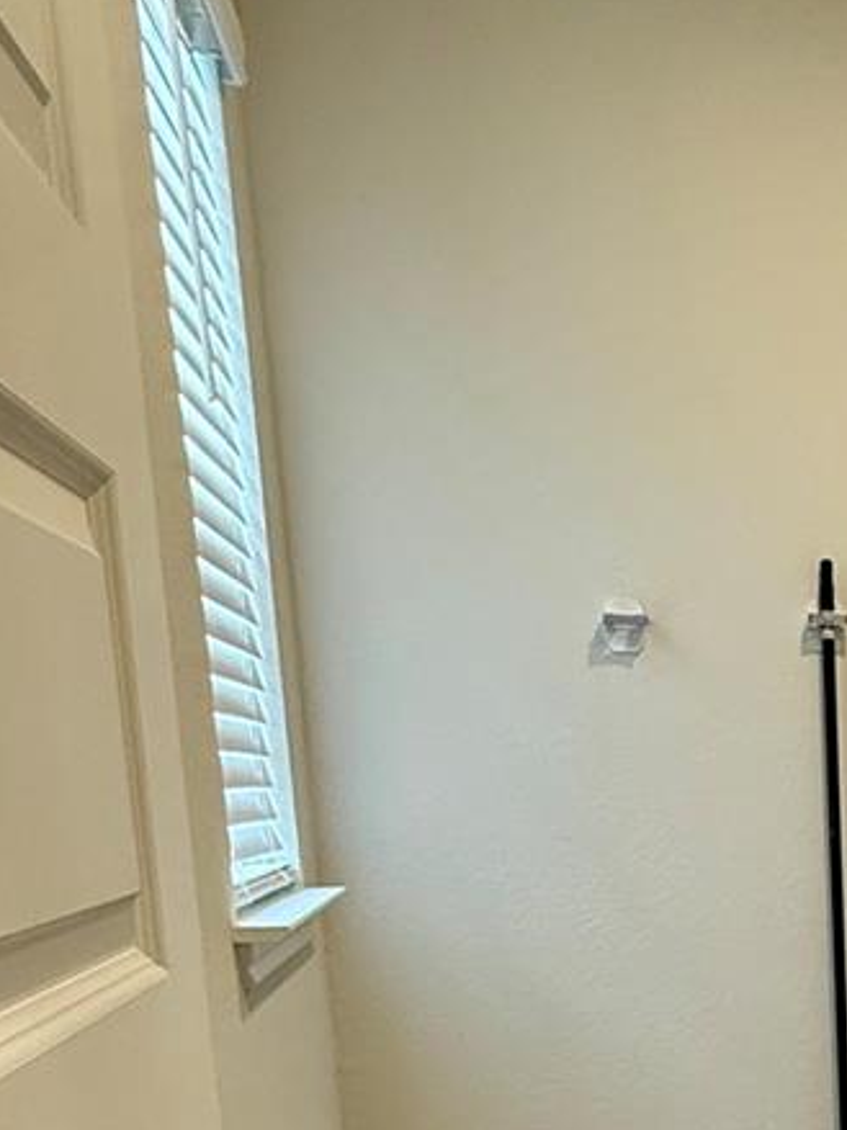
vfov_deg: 35.7
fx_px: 1599
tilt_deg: -11.0
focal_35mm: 49
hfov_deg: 25.7
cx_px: 1086
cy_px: 1094
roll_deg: -0.2
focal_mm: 2.22
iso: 250
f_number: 2.2
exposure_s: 1/120
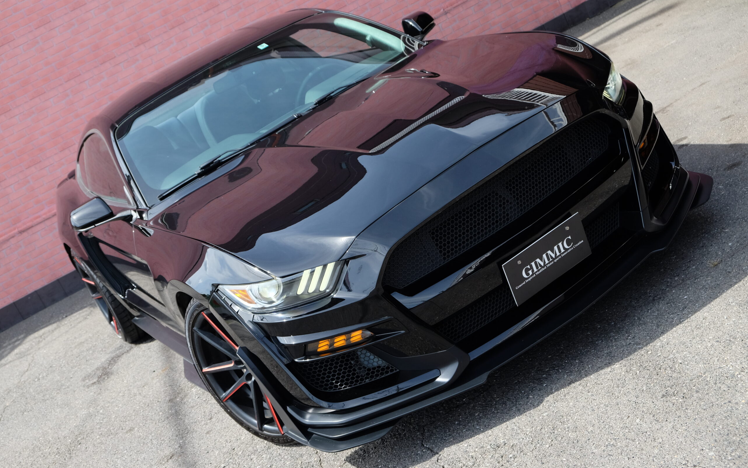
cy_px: 227
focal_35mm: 50
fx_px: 1019
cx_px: 374
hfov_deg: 40.3
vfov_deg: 25.8
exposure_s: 1/350
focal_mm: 32.9
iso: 400
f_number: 5.6
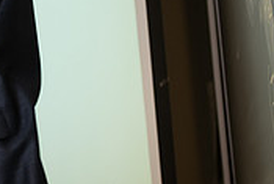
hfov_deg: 7.6
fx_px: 2019
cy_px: -34
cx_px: -117
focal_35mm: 265
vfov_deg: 5.2
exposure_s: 1/200
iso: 1000
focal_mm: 80
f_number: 3.2
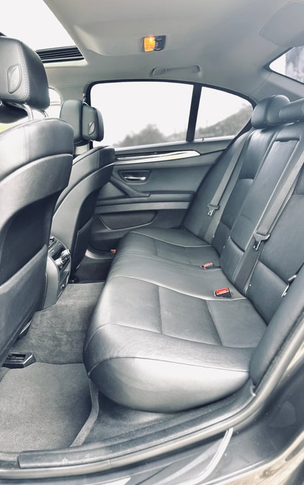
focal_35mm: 26
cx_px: 147
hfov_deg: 47.6
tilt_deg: -15.3
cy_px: 238
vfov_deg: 70.4
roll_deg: +5.2
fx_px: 344
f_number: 1.78
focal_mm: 6.76
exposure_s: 1/121
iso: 125
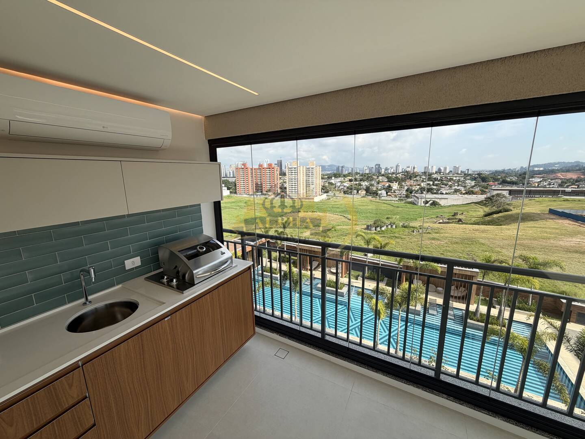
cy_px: 220
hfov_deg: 102.1
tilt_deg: -11.9
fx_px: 237
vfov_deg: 85.7
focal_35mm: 14
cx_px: 292
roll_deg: +1.3
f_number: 2.2
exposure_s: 1/770
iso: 32
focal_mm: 2.22
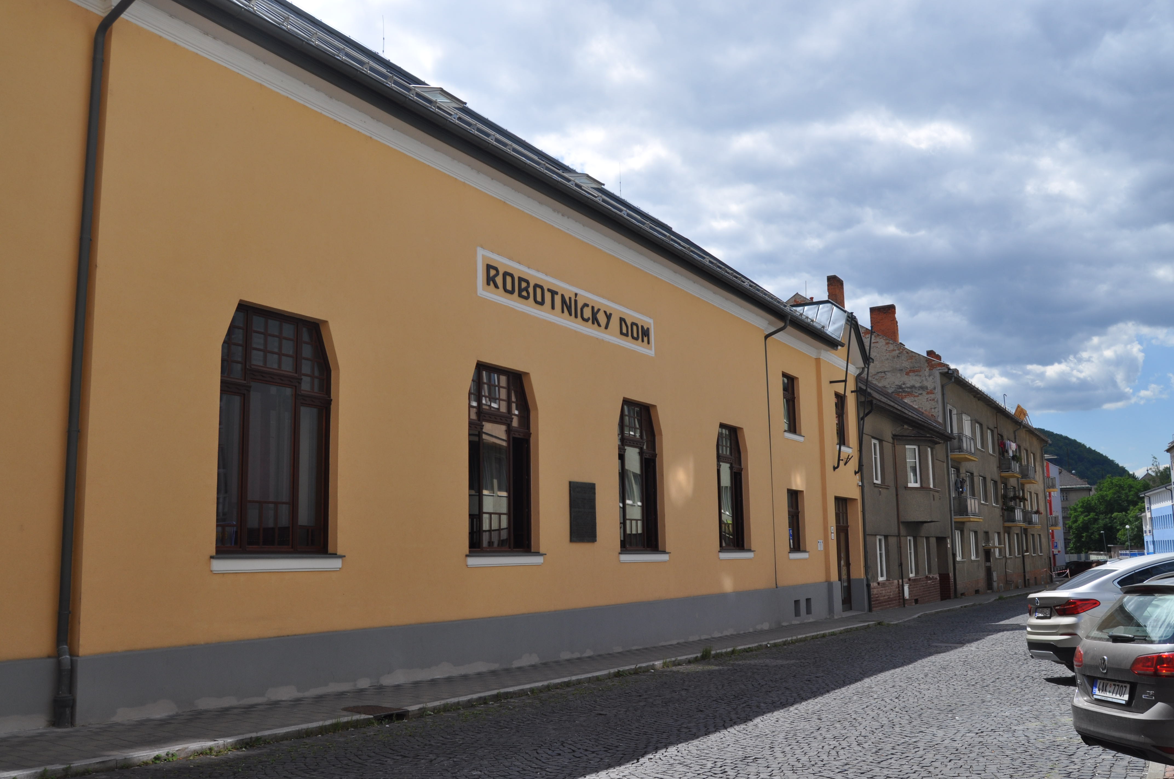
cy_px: 390
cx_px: 587
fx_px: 977
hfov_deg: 62.0
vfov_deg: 43.5
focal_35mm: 30
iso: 200
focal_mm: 20
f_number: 10
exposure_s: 1/400
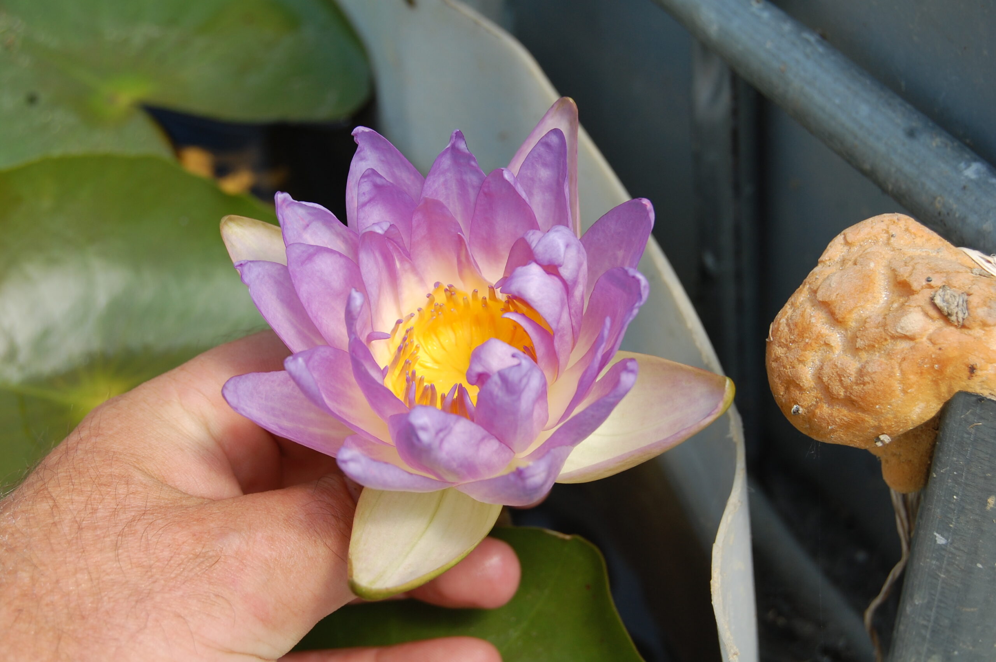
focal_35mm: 68
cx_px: 498
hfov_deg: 29.9
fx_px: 1866
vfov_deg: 20.1
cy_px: 331
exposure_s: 1/250
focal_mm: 45
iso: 200
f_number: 8
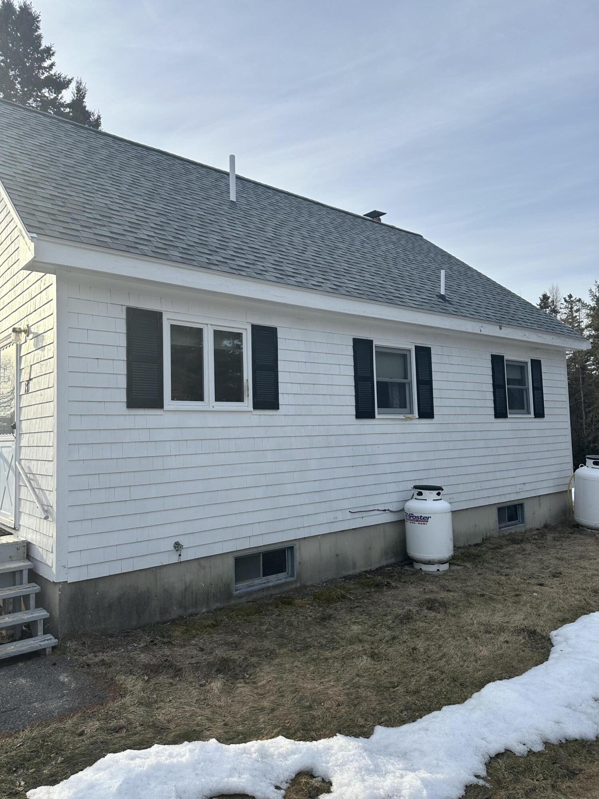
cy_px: 400
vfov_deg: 71.6
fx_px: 554
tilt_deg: +3.7
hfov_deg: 56.8
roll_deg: +1.8
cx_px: 300
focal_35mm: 24
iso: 80
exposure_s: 1/2252
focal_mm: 6.86
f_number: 1.78
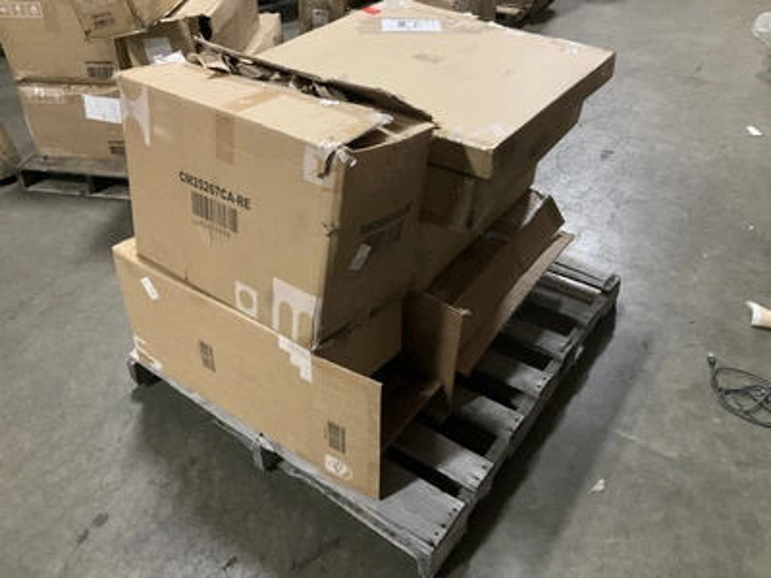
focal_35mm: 29
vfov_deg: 48.2
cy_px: 289
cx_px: 386
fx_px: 646
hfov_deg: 61.7
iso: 500
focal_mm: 3
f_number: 1.8
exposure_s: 1/30
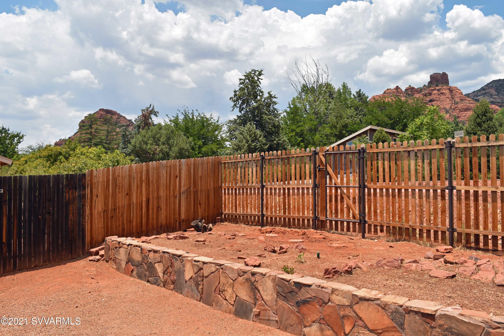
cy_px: 168
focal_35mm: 27
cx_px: 252
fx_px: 378
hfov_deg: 67.4
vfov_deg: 47.9
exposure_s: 1/200
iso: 100
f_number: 10
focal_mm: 18
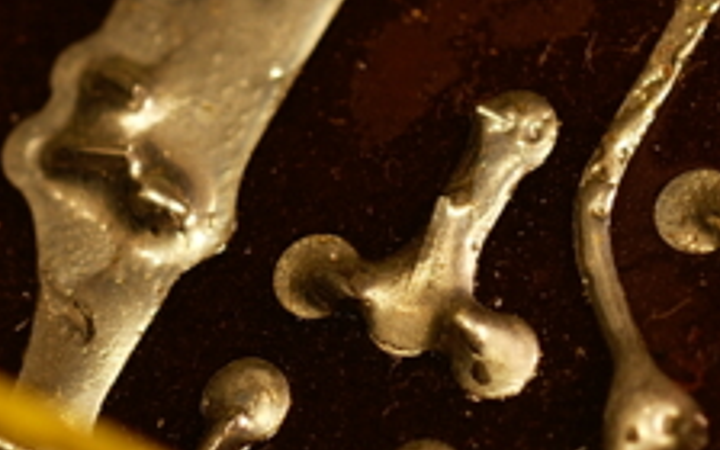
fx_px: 5357
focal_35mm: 273
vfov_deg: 4.8
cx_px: 800
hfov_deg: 7.6
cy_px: -273
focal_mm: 50
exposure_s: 1/4
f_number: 5
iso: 100
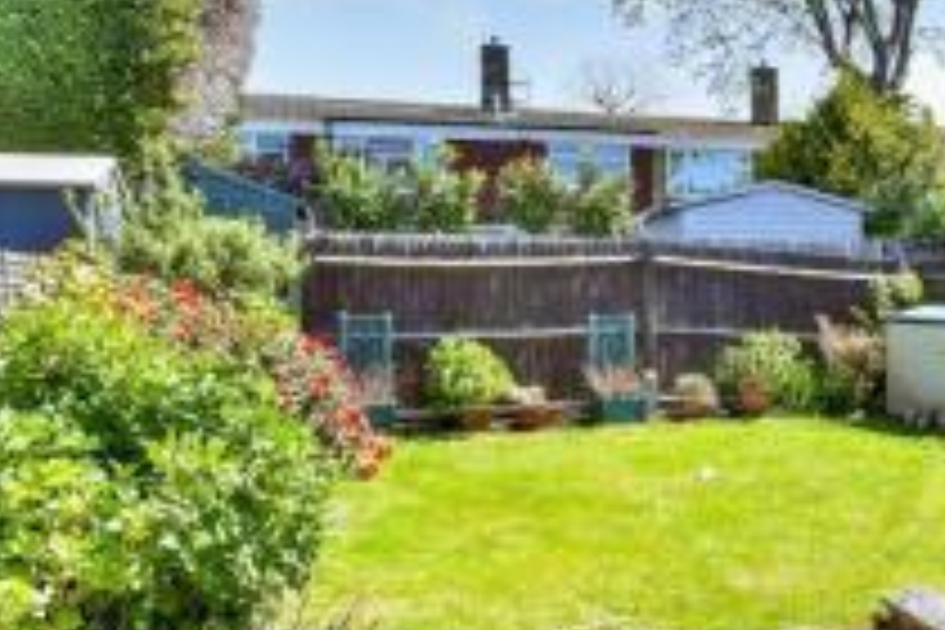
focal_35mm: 34
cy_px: 331
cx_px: 698
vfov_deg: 38.9
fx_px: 892
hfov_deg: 53.5
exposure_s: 1/320
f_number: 9
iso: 500
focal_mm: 10
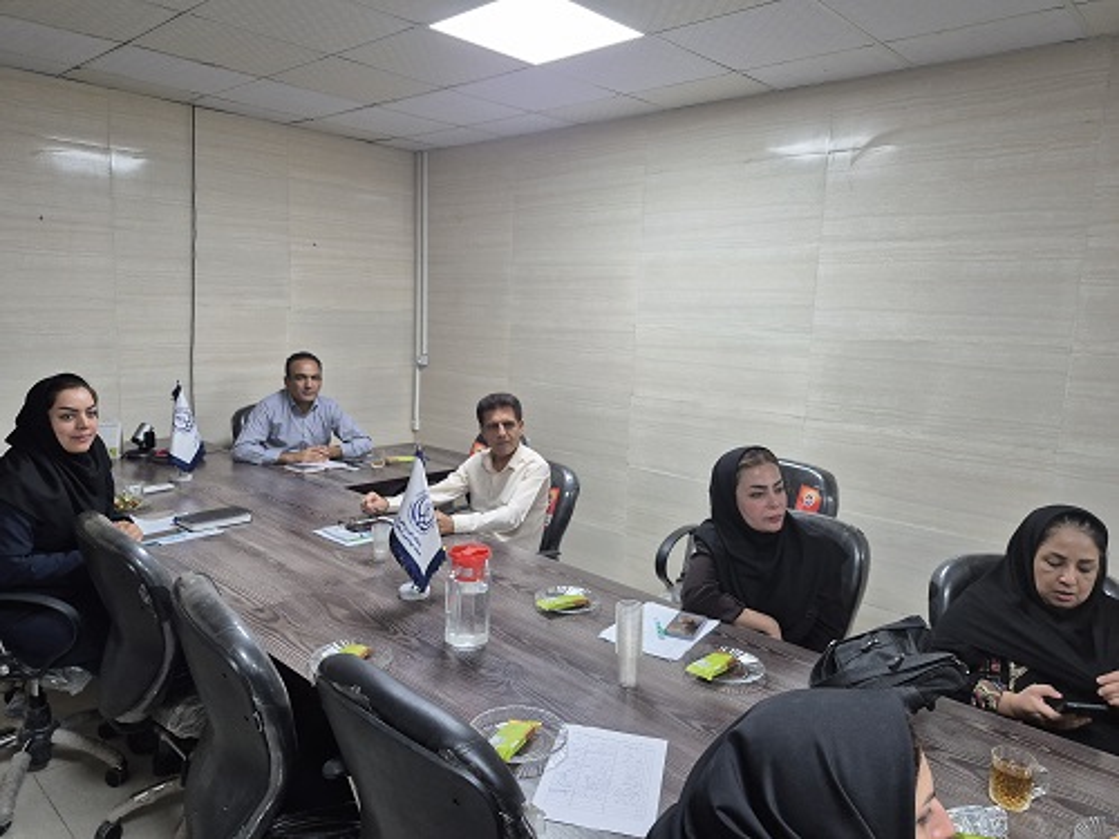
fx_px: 744
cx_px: 560
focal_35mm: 23
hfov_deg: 73.9
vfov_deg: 58.9
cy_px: 420
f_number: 1.8
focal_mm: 5.4
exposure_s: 1/120
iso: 250
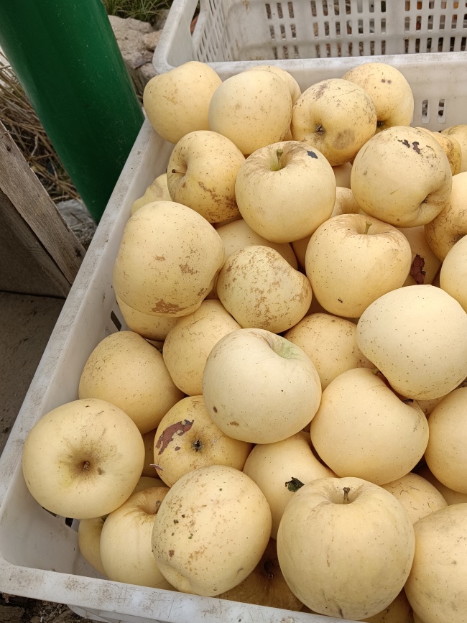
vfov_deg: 56.8
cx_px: 277
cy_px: 312
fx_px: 576
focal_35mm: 32
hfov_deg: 44.0
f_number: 1.8
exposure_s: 1/220
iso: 102
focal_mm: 4.05
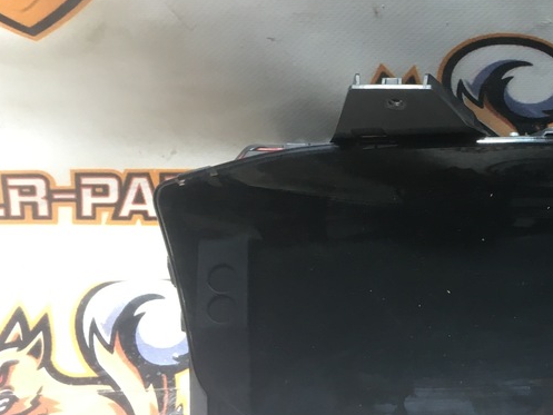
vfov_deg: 21.0
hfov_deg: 25.6
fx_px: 1119
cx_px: 621
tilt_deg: -55.5
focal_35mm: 70
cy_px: 255
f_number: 2.2
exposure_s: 1/33
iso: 64
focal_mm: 4.15
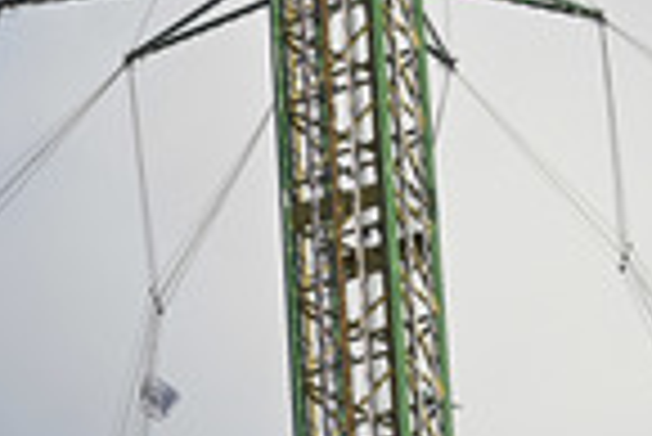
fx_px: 6980
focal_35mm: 385
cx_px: -4
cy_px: -144
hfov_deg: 5.3
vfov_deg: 3.6
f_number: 6.3
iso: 100
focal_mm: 83
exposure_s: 1/640
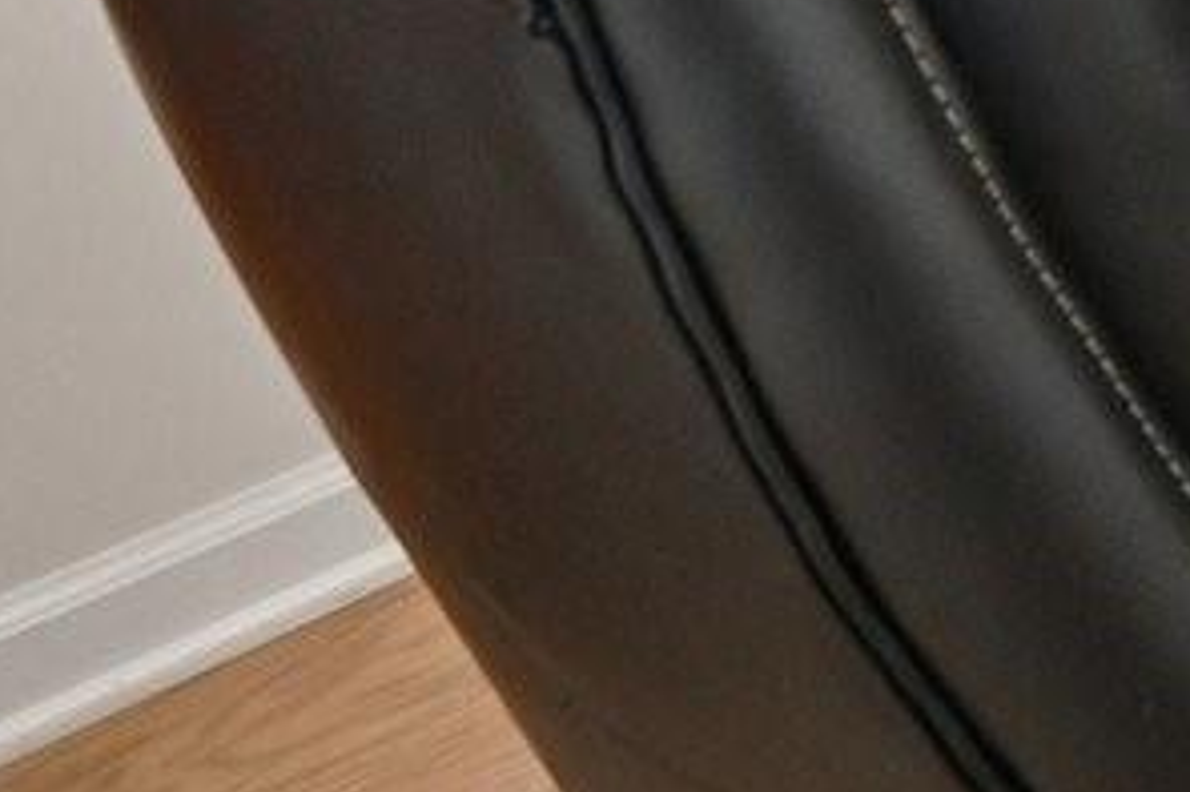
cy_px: -1695
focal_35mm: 97
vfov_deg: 9.9
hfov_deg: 14.7
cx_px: 2746
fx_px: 3204
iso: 100
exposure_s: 1/20
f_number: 8
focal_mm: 14
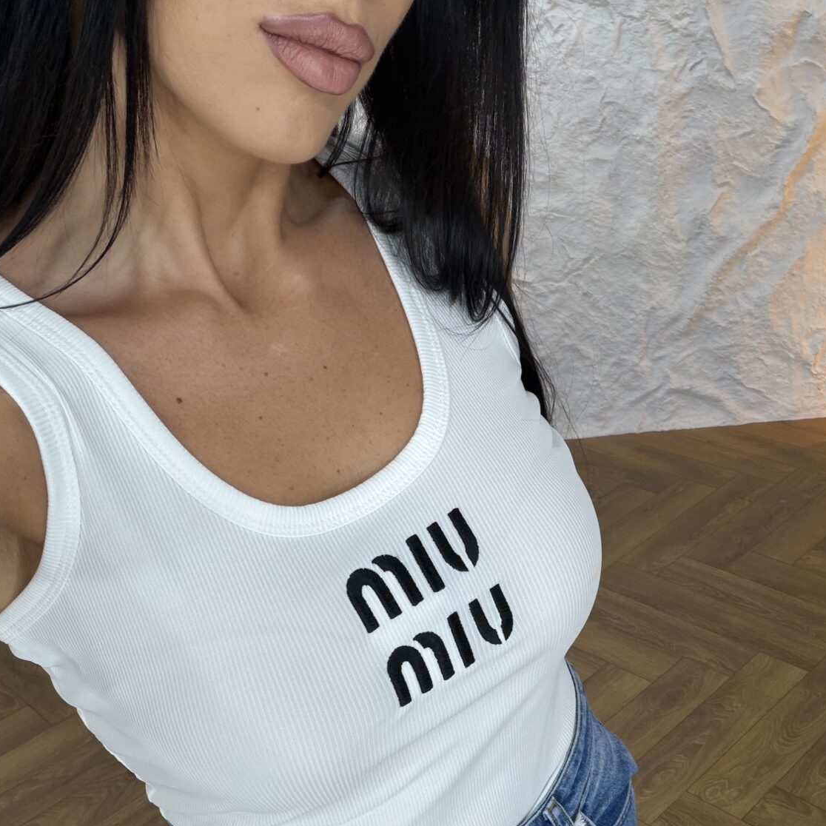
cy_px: 591
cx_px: 415
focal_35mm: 38
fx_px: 1026
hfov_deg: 43.9
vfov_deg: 42.9
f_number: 1.9
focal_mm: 2.71
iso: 40
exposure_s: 1/50
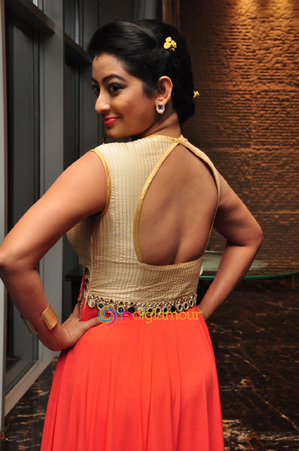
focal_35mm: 60
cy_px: 226
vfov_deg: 33.4
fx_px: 749
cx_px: 150
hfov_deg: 22.6
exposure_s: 1/125
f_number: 6.3
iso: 2000
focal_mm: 40
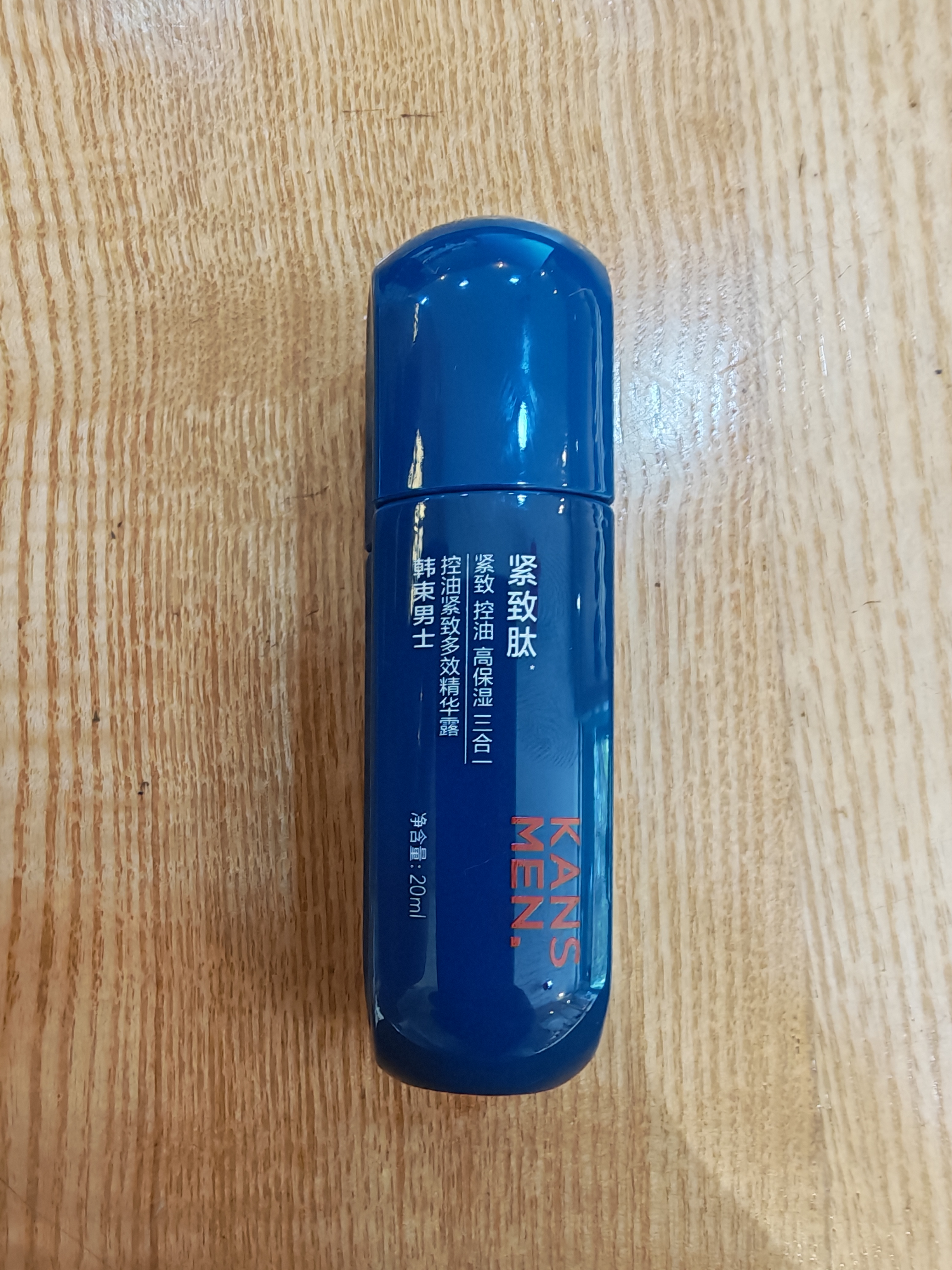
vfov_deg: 71.6
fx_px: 880
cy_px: 635
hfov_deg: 56.8
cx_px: 476
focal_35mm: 24
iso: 320
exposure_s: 1/33
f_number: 2
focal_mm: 1.82
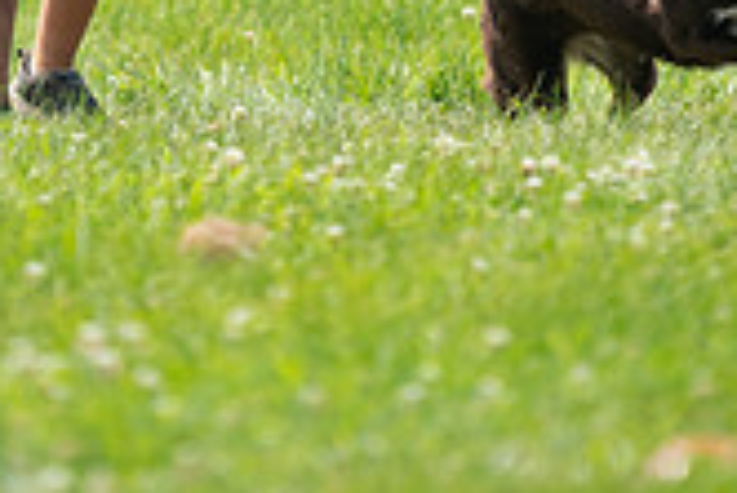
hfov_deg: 1.9
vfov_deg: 1.3
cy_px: -409
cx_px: 360
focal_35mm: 1077
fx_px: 22067
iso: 1250
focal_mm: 397
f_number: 6.3
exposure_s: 1/4000
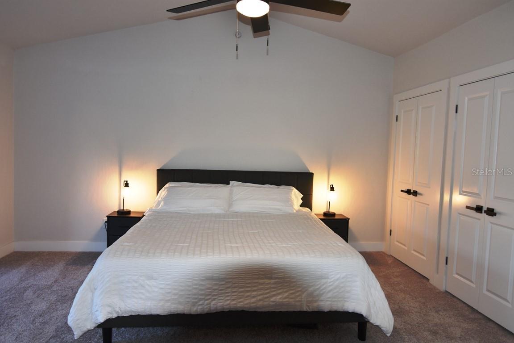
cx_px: 257
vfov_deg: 53.1
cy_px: 172
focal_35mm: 24
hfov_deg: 73.7
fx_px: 343
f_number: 2.8
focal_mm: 16
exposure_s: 1/125
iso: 400
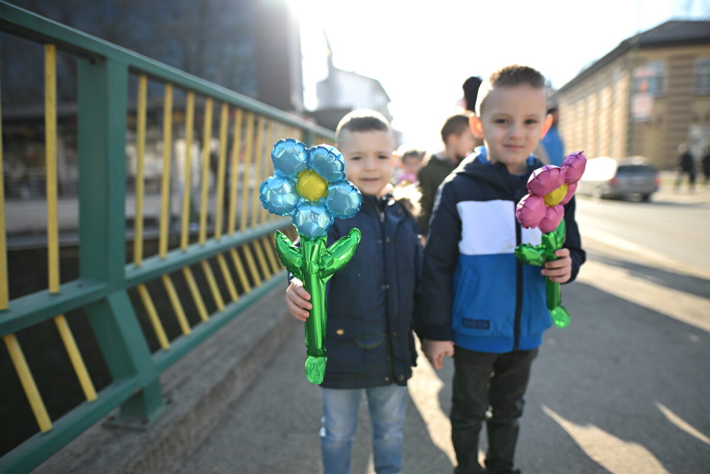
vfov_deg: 61.9
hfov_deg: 84.0
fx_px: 394
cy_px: 237
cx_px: 355
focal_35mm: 20
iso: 50
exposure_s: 1/800
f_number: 1.4
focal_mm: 20
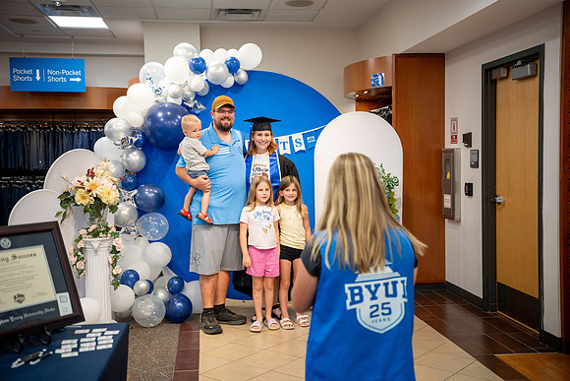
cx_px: 285
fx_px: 649
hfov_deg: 47.4
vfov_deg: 32.6
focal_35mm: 41
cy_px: 190
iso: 1600
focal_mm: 41
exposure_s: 1/400
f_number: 2.8
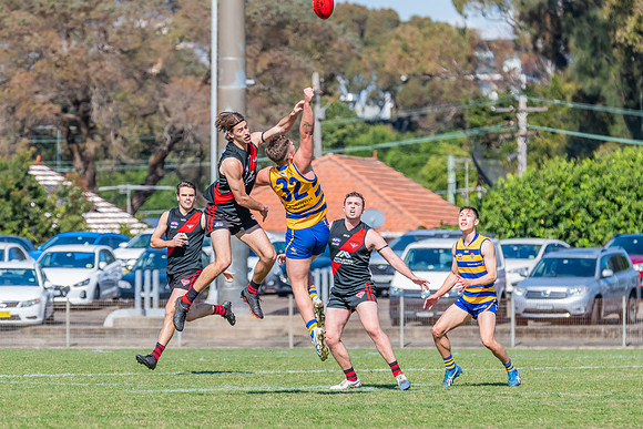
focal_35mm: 380
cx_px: 320
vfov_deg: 3.6
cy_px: 250
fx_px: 6788
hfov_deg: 5.4
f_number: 8
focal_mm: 320
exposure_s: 1/1600
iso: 800
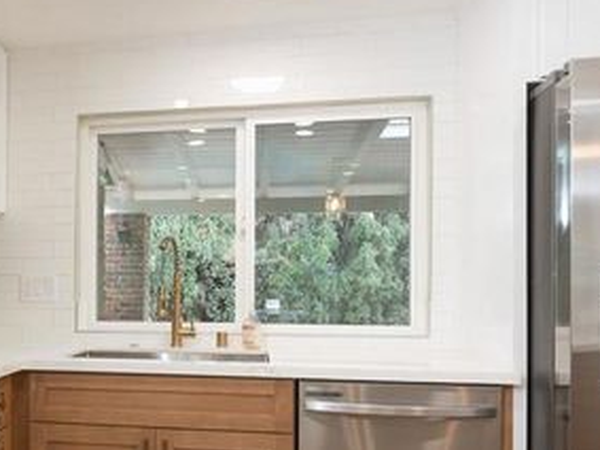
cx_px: 123
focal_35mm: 37
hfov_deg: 47.5
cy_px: 288
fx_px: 641
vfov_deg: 38.3
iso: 250
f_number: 7.1
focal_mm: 17
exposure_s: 1/20
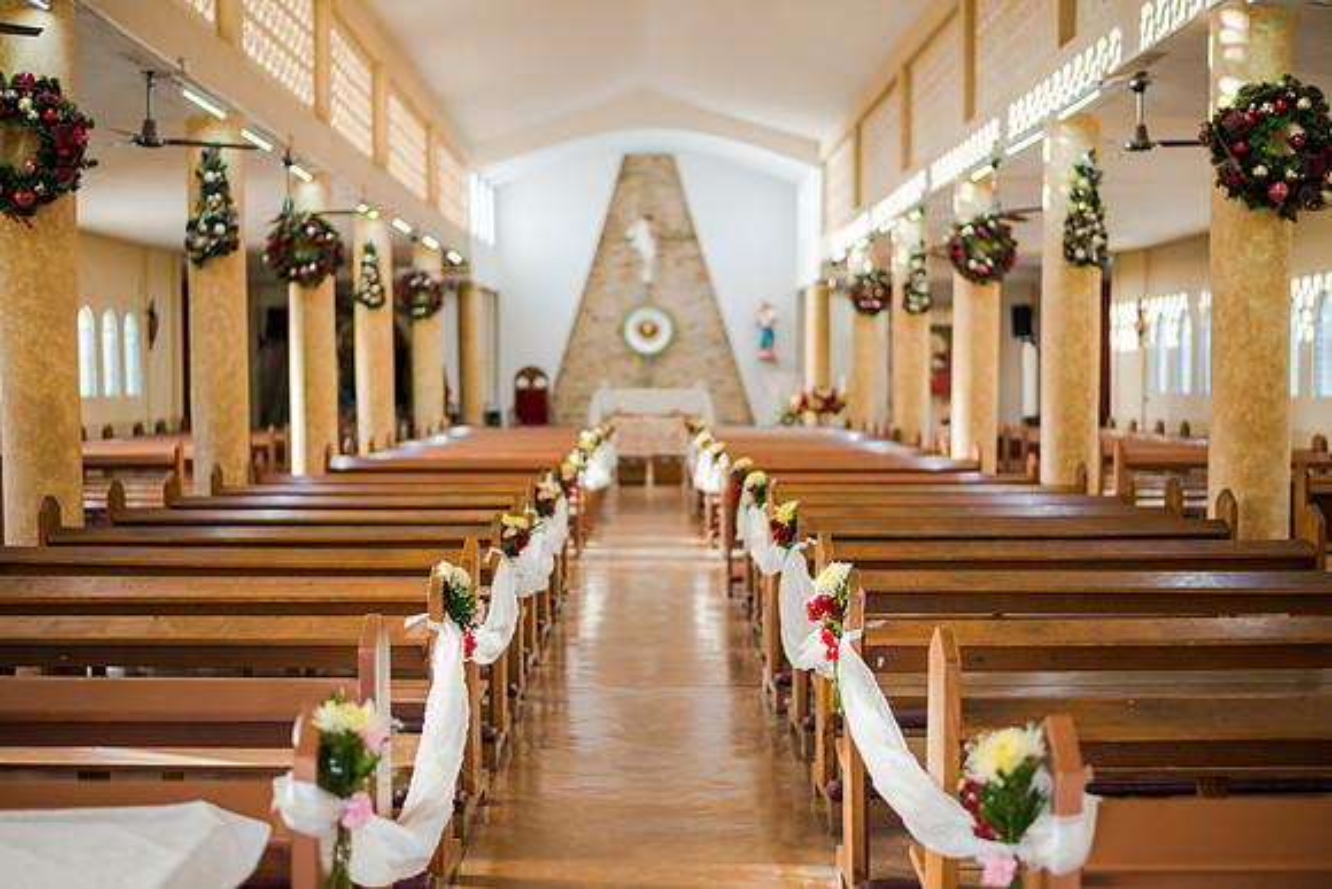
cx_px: 666
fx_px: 1850
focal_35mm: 50
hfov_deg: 39.6
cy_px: 444
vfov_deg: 27.0
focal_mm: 50
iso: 125
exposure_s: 1/160
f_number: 1.8
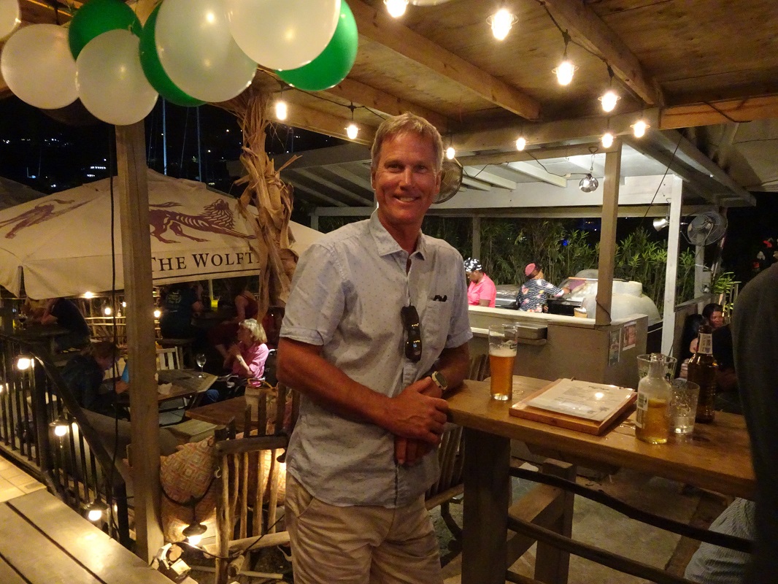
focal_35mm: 24
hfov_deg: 71.6
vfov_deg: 56.8
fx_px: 540
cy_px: 292
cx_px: 389
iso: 1600
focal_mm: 4.1
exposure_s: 1/10
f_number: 3.5
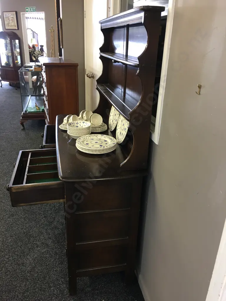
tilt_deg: -21.5
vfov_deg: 61.7
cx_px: 113
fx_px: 252
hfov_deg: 48.2
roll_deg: -3.2
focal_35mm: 29
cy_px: 150
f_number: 2.2
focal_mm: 4.15
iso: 64
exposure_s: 1/17
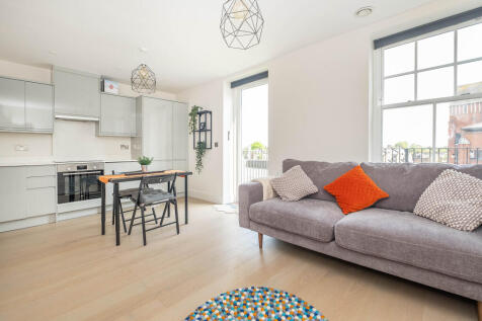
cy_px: 160
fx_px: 201
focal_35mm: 15
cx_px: 241
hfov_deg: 100.4
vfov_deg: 77.3
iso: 400
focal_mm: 10
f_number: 5.6
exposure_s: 1/80
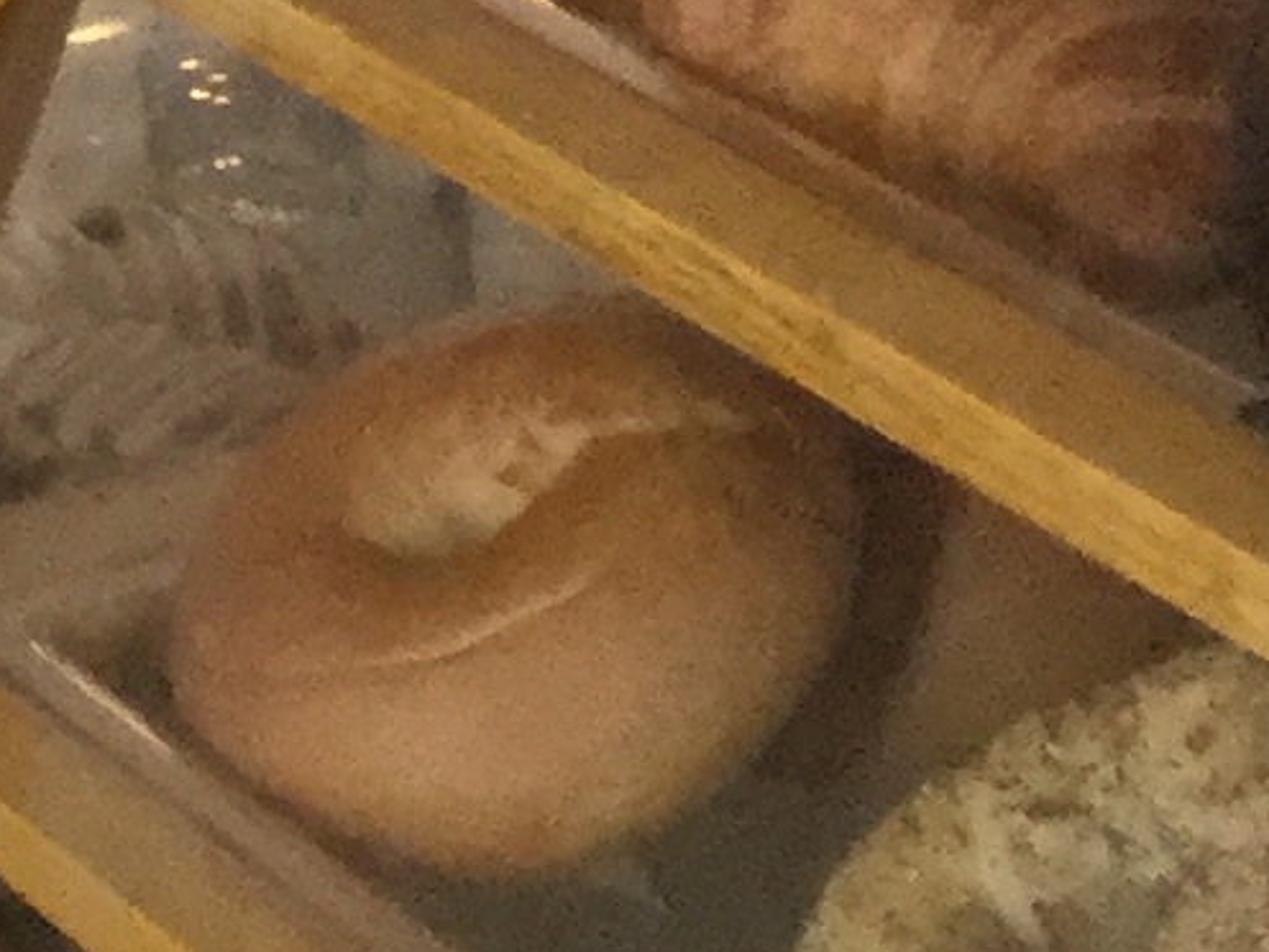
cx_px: -2492
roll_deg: -0.8
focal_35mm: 204
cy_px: -1633
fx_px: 7479
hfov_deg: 8.3
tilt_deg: -9.3
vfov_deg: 6.7
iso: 80
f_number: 2.4
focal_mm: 3.3
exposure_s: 1/30
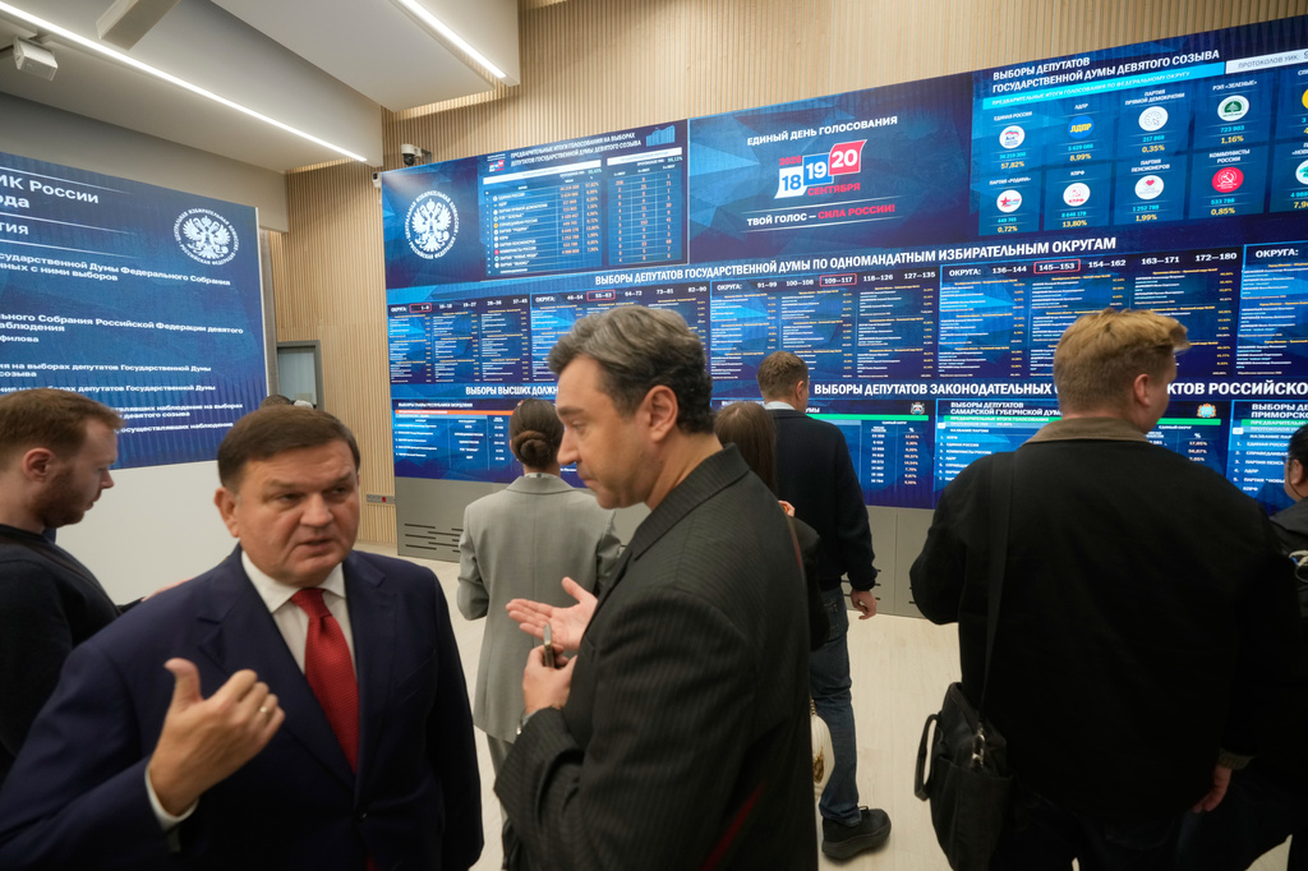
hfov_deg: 96.8
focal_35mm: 16
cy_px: 436
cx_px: 654
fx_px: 581
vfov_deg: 73.7
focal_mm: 16
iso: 1000
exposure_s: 1/250
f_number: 4
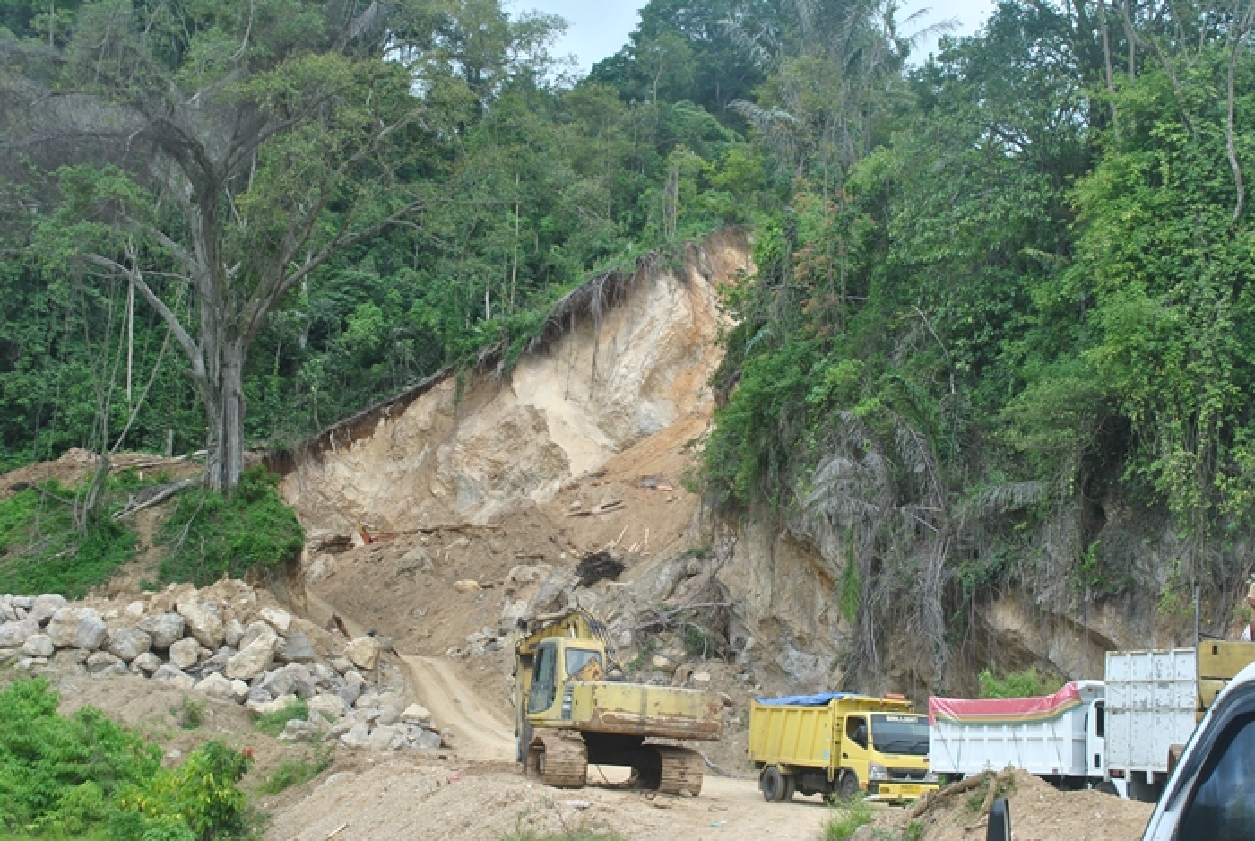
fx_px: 1676
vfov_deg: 28.2
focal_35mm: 48
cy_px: 420
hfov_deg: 41.1
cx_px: 628
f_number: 9
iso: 200
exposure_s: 1/160
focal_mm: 32
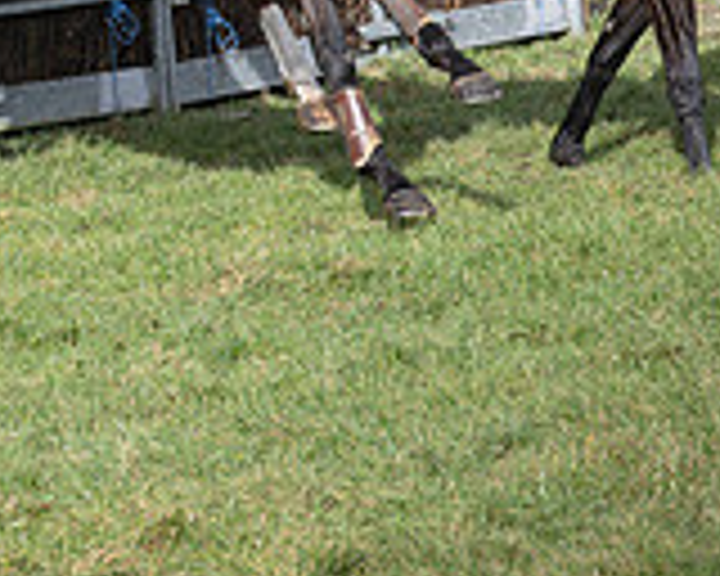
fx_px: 5924
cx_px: -140
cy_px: -238
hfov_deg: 6.9
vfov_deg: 5.5
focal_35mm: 278
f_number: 4
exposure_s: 1/4000
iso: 400
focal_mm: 70
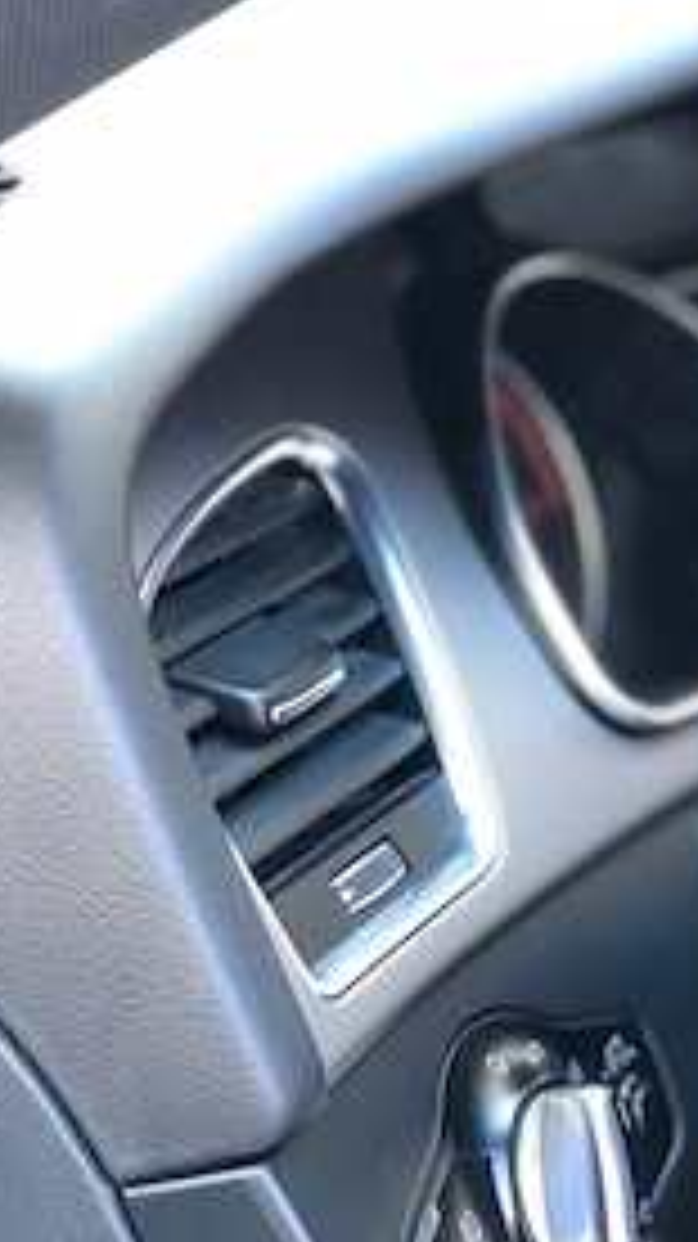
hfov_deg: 13.4
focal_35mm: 90
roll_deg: -0.2
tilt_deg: -21.6
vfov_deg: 23.5
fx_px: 2965
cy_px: 886
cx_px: 572
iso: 250
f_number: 2.8
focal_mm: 6.6
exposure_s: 1/30
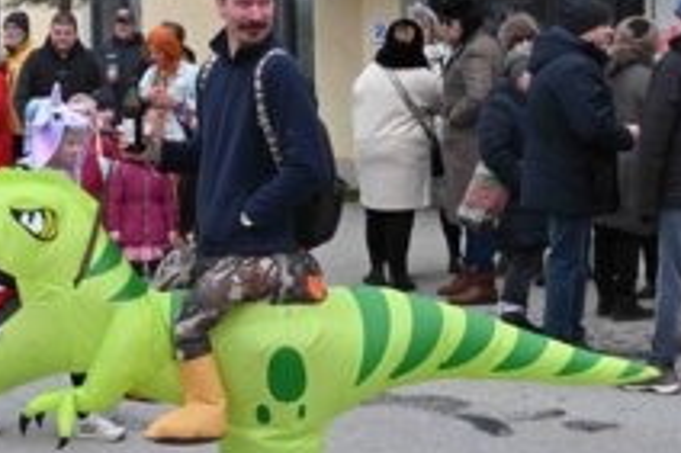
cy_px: 247
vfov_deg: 16.0
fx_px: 1607
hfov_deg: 23.9
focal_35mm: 85
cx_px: 360
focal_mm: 45
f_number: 14
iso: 2500
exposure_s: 1/800
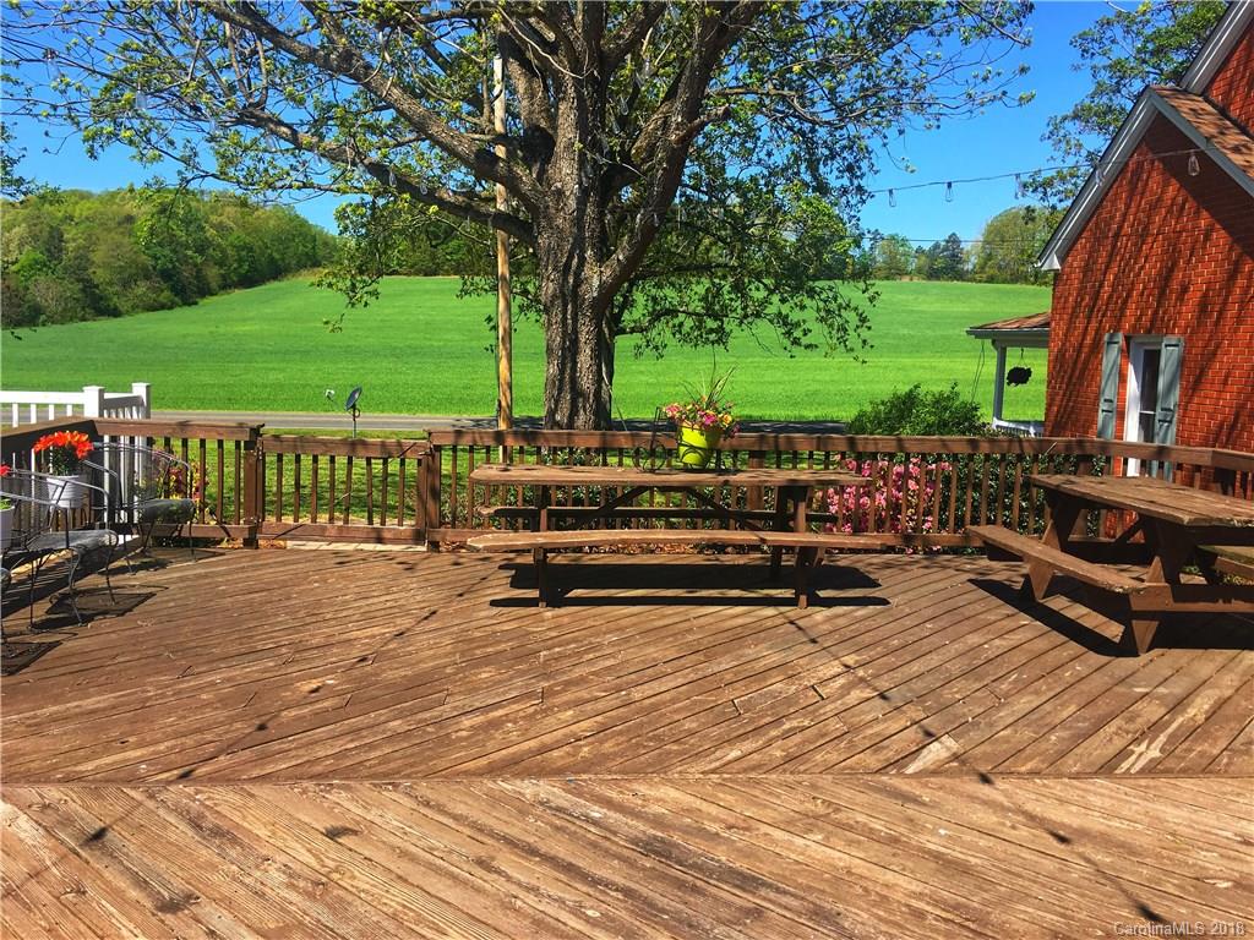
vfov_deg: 48.2
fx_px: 1051
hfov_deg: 61.7
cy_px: 470
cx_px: 627
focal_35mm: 29
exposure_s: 1/999
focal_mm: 4.15
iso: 25
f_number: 2.2
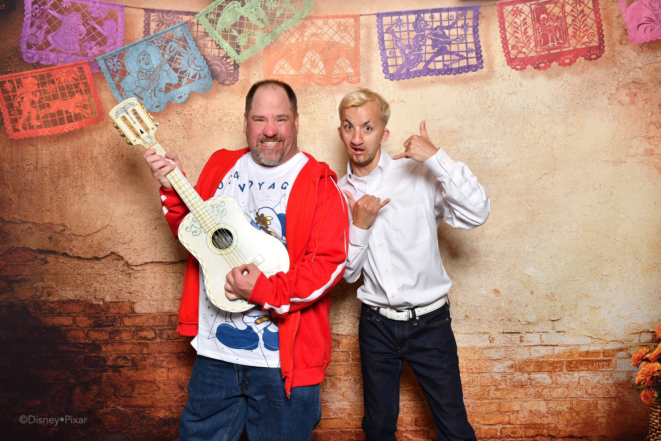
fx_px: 624
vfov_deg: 38.9
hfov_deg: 55.8
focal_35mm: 34
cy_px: 220
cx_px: 330
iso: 640
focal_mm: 23
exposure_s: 1/60
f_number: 5.6
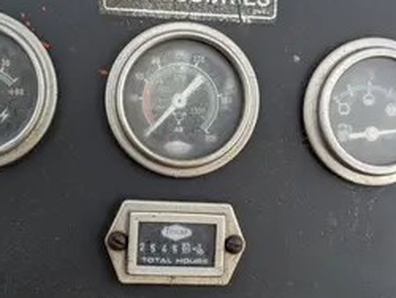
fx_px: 458
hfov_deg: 46.5
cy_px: 151
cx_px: 157
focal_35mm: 40
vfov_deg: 36.0
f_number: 1.9
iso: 44
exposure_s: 1/342
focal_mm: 5.4
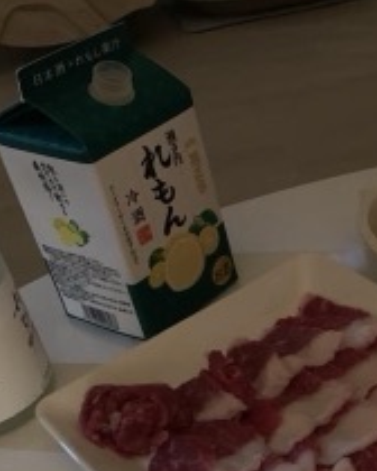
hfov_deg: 24.6
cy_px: 348
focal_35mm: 58
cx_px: 408
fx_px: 809
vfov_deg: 31.9
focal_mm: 4.25
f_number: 1.8
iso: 800
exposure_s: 1/15
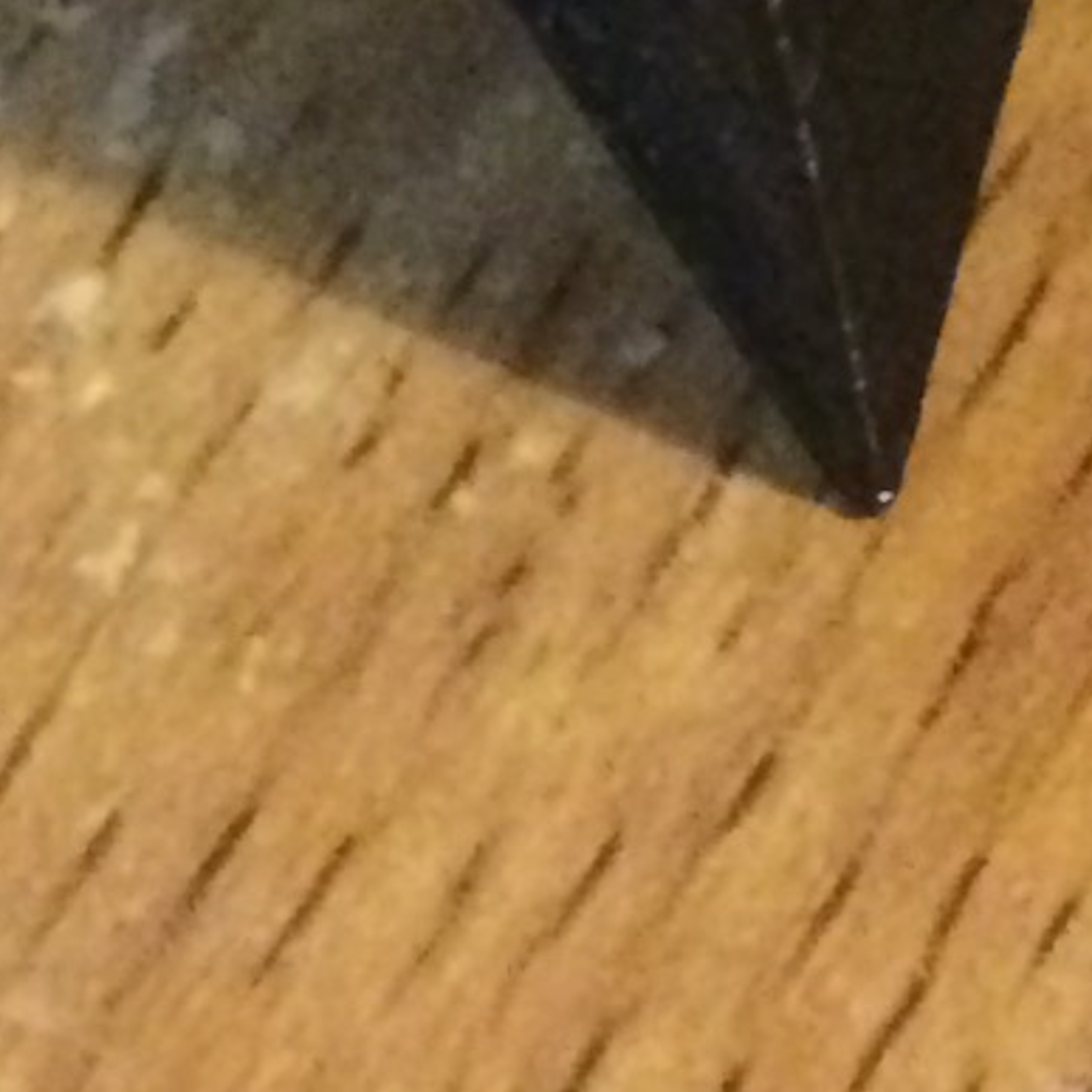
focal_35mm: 216
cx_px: 1586
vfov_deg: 7.6
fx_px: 7709
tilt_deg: -48.7
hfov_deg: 8.0
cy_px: -1524
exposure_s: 1/15
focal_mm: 4.15
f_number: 2.2
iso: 640
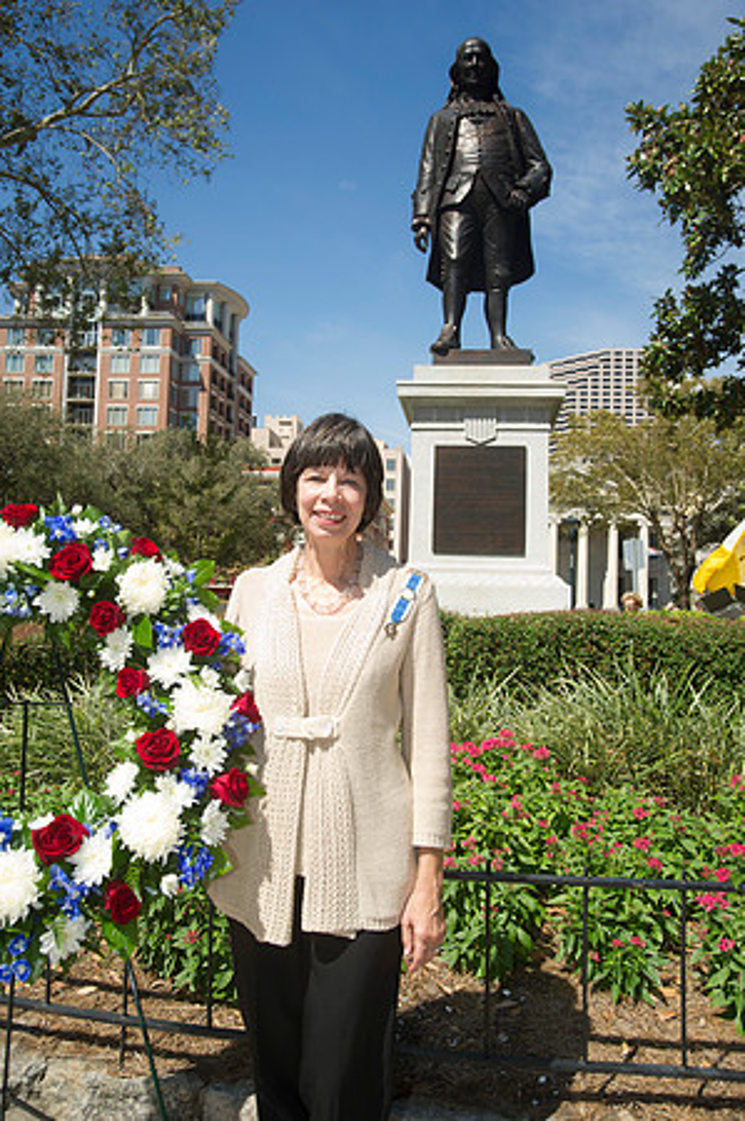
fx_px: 1058
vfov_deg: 55.8
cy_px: 560
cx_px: 372
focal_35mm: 34
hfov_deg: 38.8
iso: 200
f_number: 8
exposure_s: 1/250
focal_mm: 34
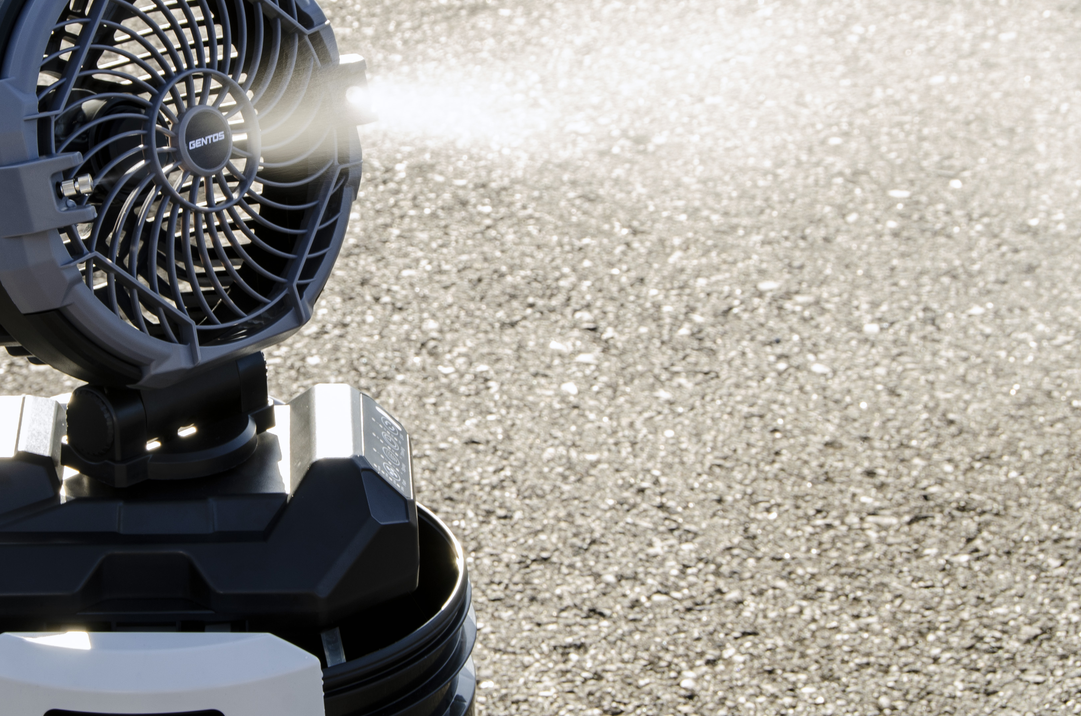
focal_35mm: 136
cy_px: 197
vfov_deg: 10.0
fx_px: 4075
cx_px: 284
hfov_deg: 15.1
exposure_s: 1/25
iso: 100
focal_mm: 60
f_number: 14
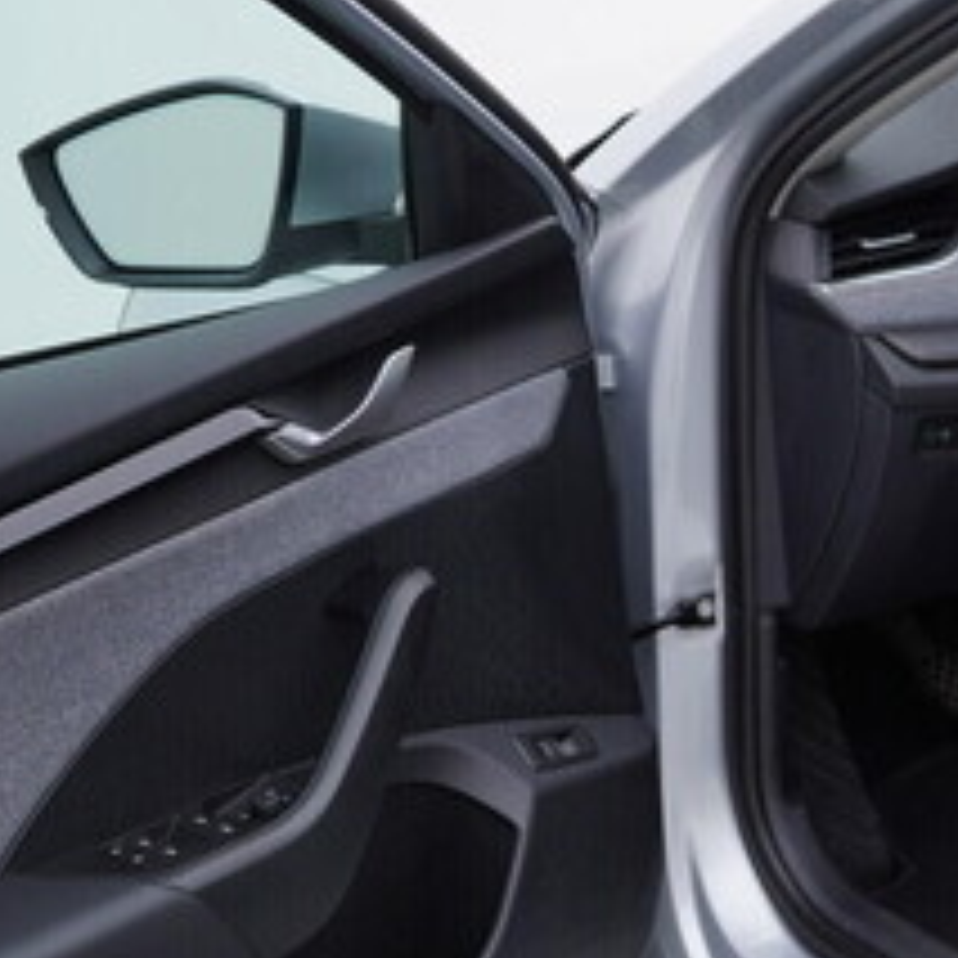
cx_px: 1043
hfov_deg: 20.9
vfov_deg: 21.8
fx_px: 2474
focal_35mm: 79
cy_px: 668
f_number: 3.5
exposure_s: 1/60
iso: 125
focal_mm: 24
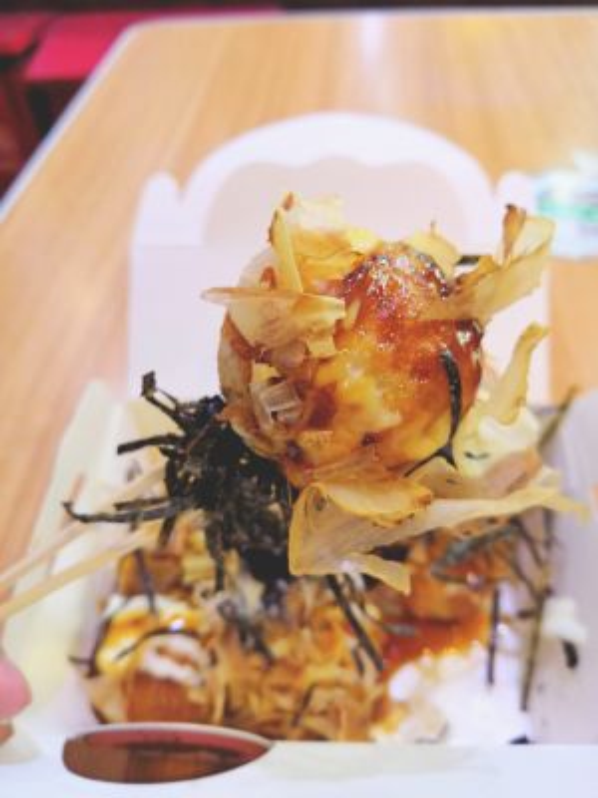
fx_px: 622
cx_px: 299
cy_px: 399
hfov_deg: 51.4
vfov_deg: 65.3
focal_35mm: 27
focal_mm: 3.95
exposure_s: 1/33.3
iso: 320
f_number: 4
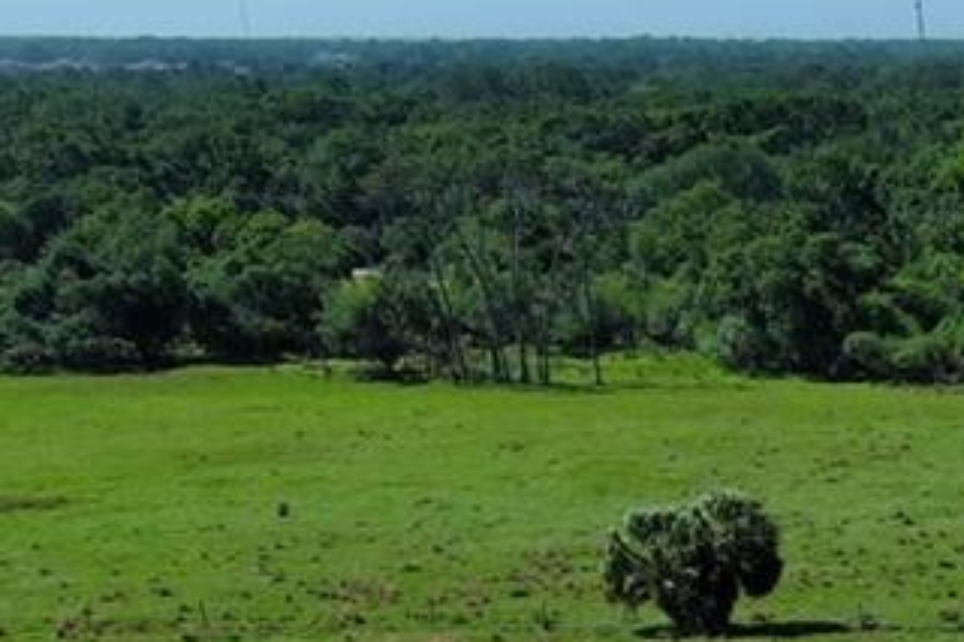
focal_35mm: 145
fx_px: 3881
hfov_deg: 12.5
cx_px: 1922
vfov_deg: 8.8
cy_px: 1408
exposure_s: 1/320
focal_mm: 10.57
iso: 100
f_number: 9
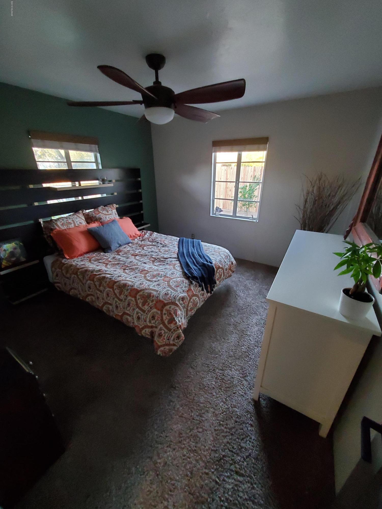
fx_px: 191
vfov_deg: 106.2
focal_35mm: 13
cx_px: 191
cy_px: 254
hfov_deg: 89.9
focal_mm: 1.8
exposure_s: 1/29
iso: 800
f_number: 2.2
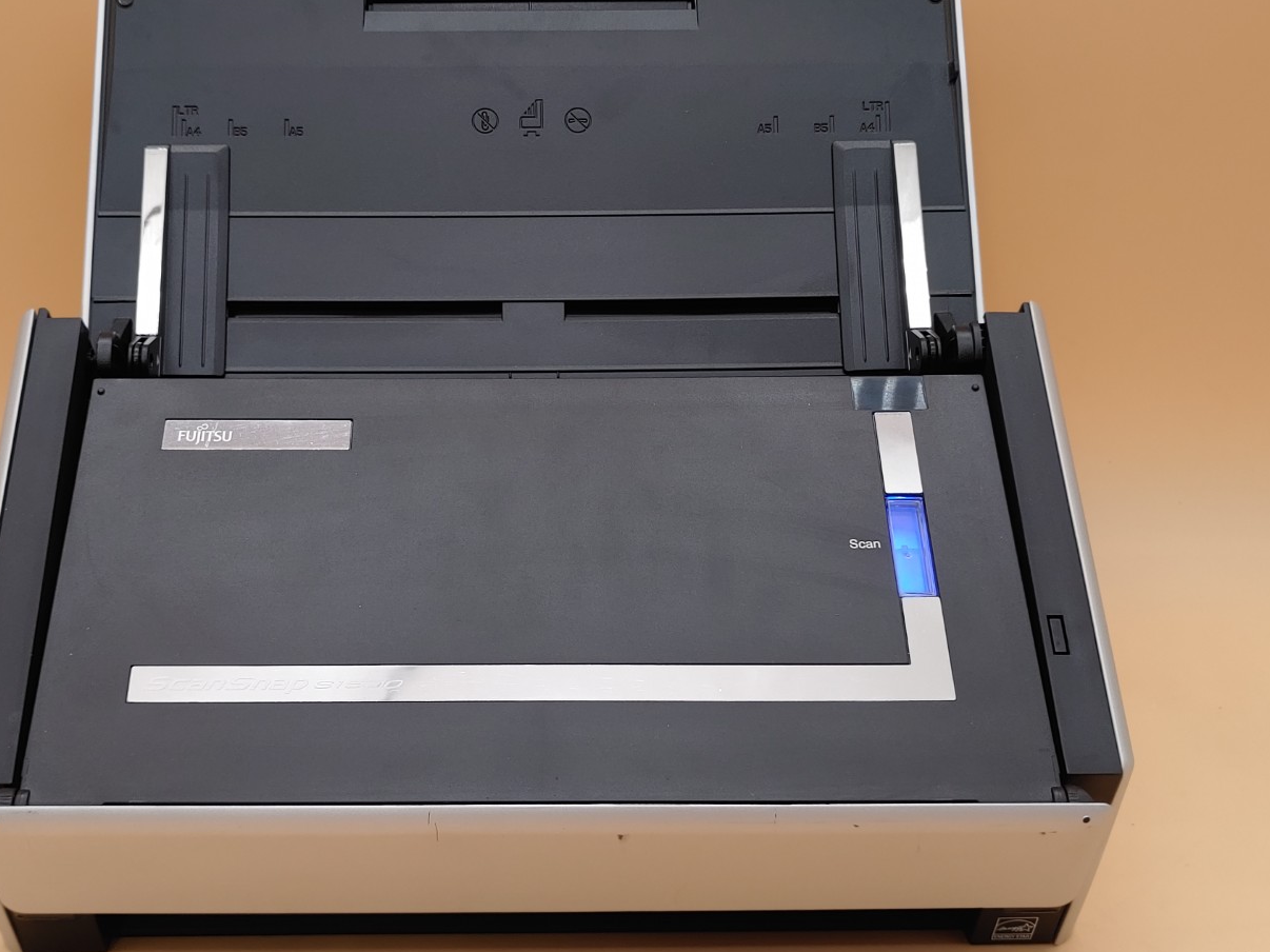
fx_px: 1577
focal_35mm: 43
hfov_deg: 43.7
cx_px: 528
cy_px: 457
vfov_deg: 33.6
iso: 50
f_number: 1.8
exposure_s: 1/122
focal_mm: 4.36
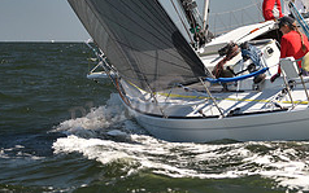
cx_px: 319
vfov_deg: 7.5
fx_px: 1466
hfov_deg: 11.9
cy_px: 15
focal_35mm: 174
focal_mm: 70
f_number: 2.8
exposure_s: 1/1600
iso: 250
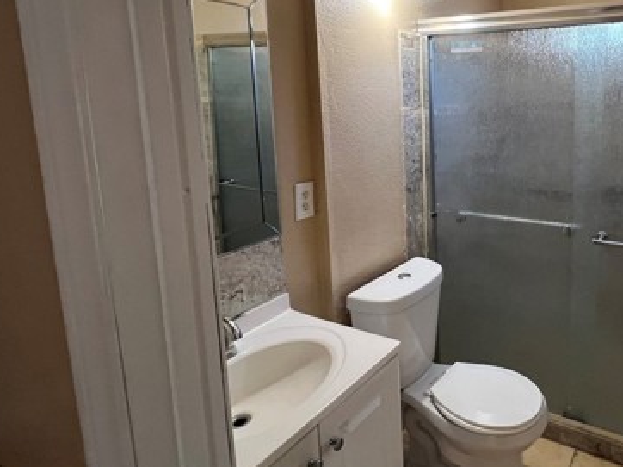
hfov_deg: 69.0
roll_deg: +1.1
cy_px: 162
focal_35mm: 23
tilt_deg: -8.7
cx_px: 470
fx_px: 414
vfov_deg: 57.7
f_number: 1.8
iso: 200
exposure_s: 1/60
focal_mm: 1.57
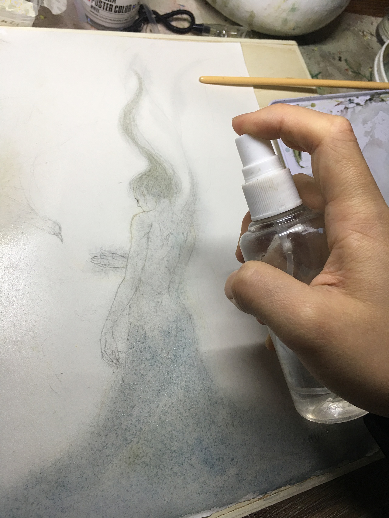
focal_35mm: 29
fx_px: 435
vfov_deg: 61.7
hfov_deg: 48.2
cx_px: 194
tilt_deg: -59.6
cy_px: 259
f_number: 2.2
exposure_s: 1/33
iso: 32
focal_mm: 4.15
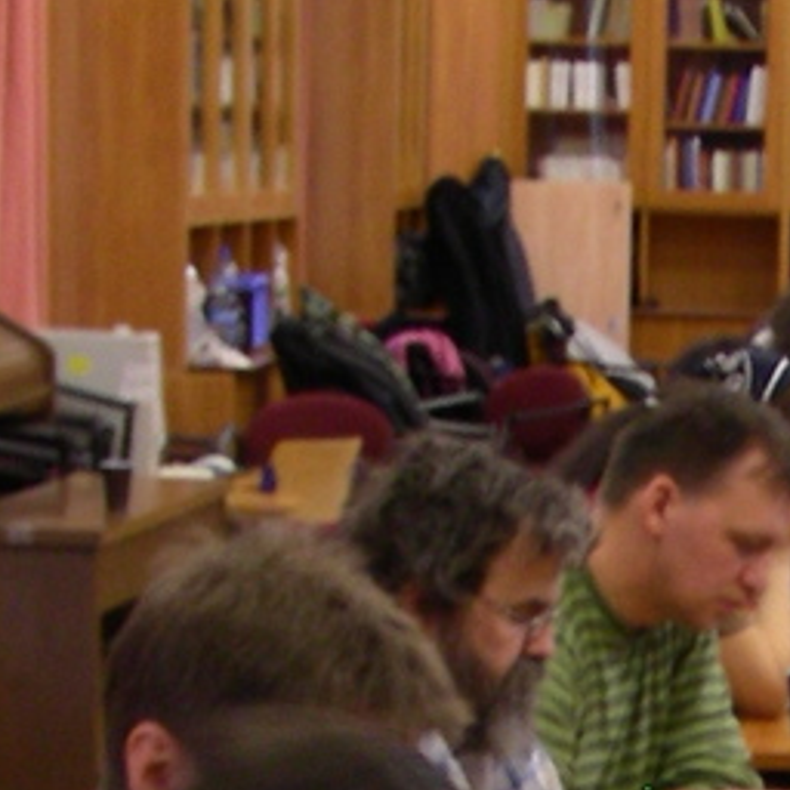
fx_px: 4338
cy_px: 1247
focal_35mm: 168
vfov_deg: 10.0
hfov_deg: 10.1
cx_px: 1120
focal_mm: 6.3
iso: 95
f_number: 3.5
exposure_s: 1/4.2
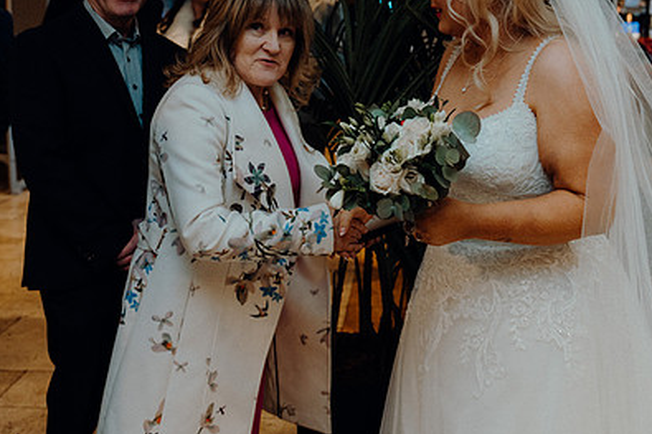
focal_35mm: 47
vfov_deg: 28.4
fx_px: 851
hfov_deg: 41.8
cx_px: 368
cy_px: 130
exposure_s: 1/160
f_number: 3.5
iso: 2500
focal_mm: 32
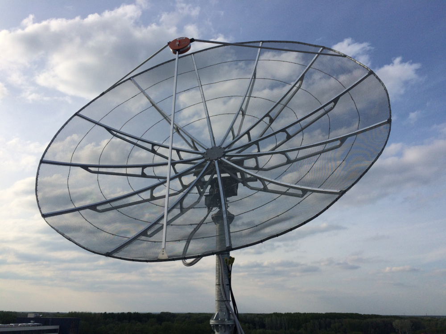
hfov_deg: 61.7
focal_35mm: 29
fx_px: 374
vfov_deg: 48.2
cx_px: 223
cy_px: 167
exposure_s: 1/3425
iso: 32
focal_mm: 4.15
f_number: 2.2
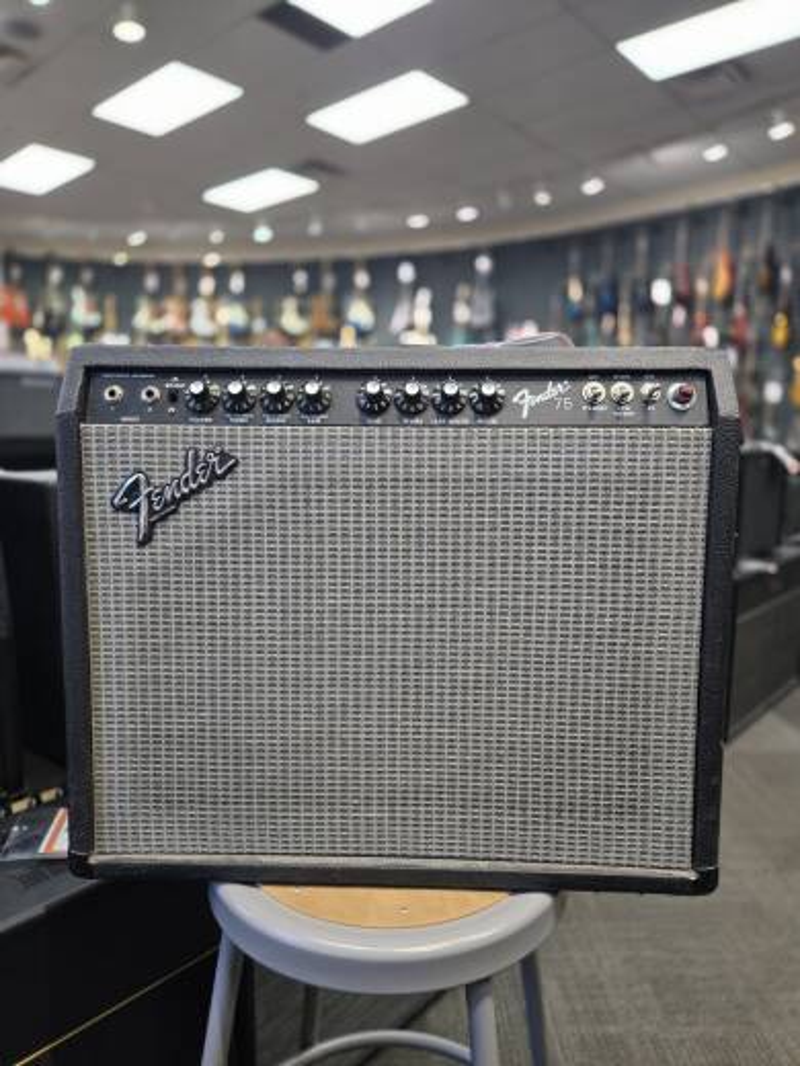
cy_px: 533
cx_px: 400
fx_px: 709
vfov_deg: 73.9
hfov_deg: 58.9
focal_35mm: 23
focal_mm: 5.4
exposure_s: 1/120
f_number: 1.8
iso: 100
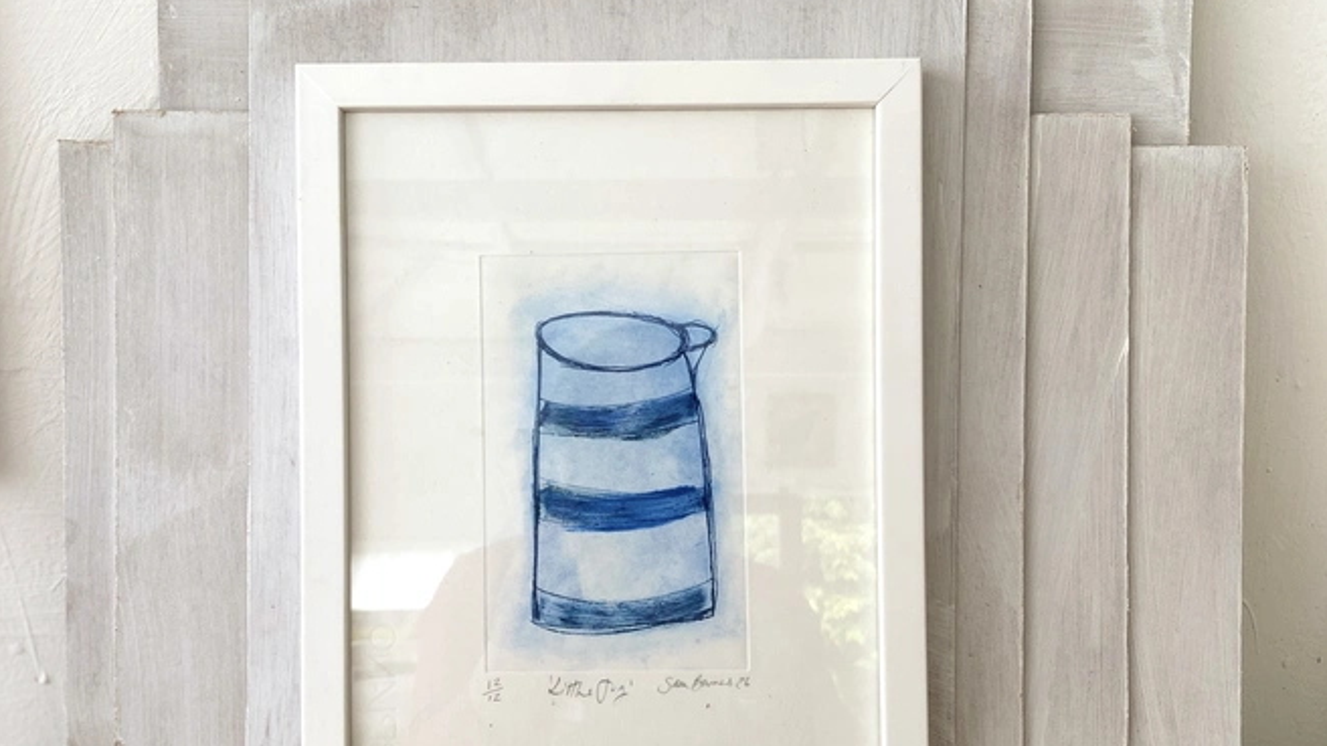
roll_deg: -0.3
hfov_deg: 52.8
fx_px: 1337
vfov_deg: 31.1
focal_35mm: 38
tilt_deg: -11.9
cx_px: 664
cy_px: 461
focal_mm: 4.25
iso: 32
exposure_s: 1/128
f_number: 1.8
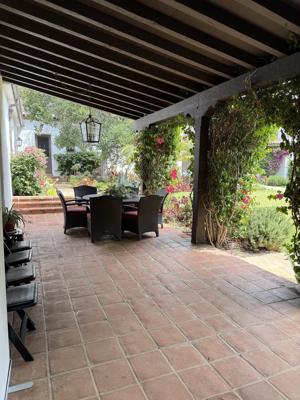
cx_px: 150
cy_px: 200
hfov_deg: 56.8
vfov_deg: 71.6
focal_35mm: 24
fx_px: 277
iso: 100
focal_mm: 6.76
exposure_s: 1/365
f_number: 1.78
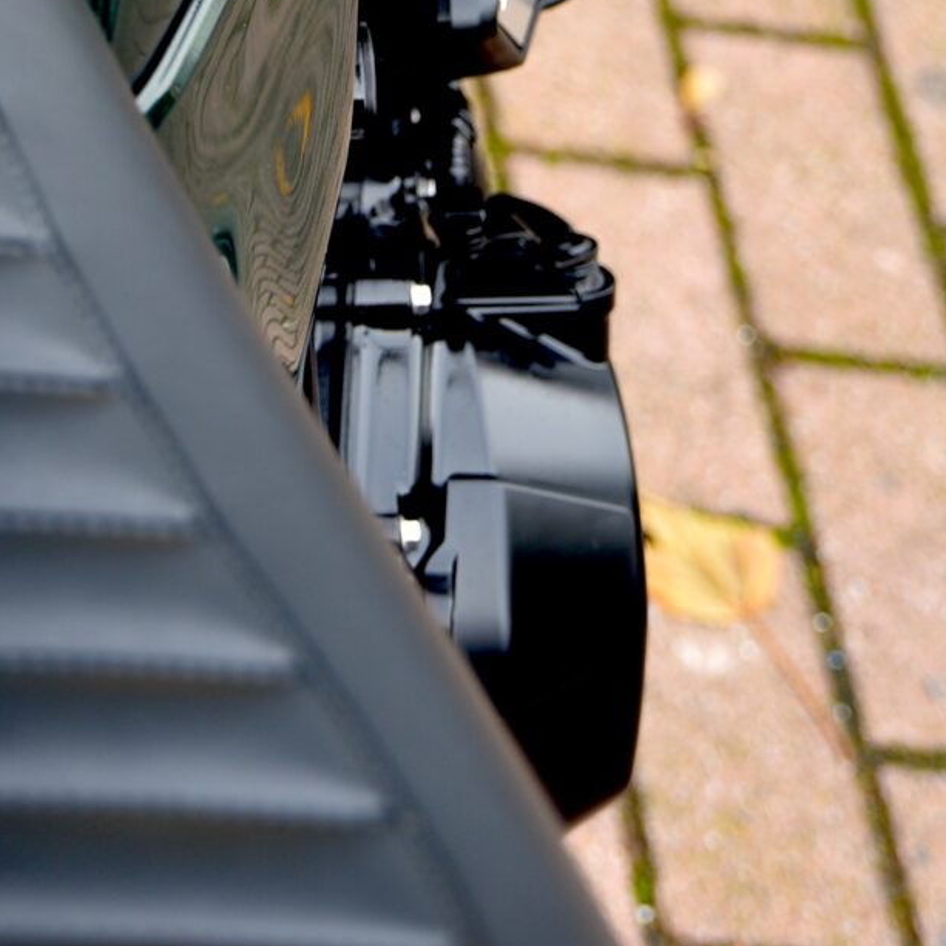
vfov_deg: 11.4
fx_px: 4390
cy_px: -752
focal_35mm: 142
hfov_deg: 11.9
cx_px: -289
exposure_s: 1/60
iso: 200
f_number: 3.5
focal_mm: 40
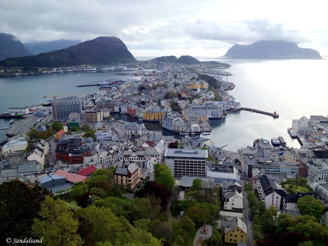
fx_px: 332
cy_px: 123
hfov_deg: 52.6
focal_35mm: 35
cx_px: 164
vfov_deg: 40.7
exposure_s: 1/1416
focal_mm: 4.28
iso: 64
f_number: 2.4
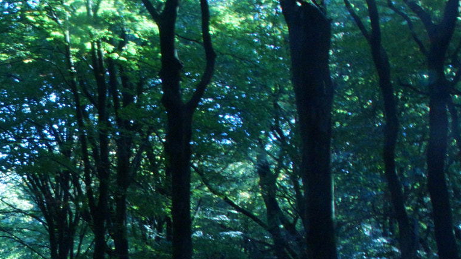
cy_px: 312
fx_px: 1027
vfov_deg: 14.0
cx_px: -51
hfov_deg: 23.7
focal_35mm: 84
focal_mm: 20
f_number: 20
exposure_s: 1/10
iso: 1250
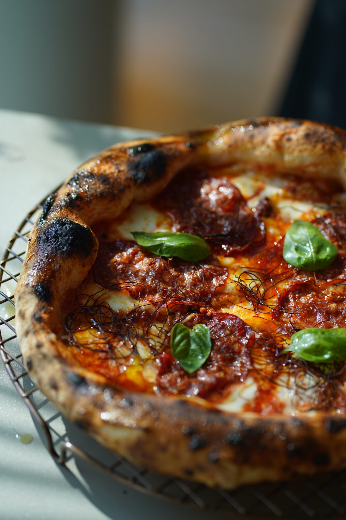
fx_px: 1225
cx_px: 173
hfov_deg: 16.1
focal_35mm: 85
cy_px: 260
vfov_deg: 23.9
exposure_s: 1/160
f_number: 2.8
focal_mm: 85
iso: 100
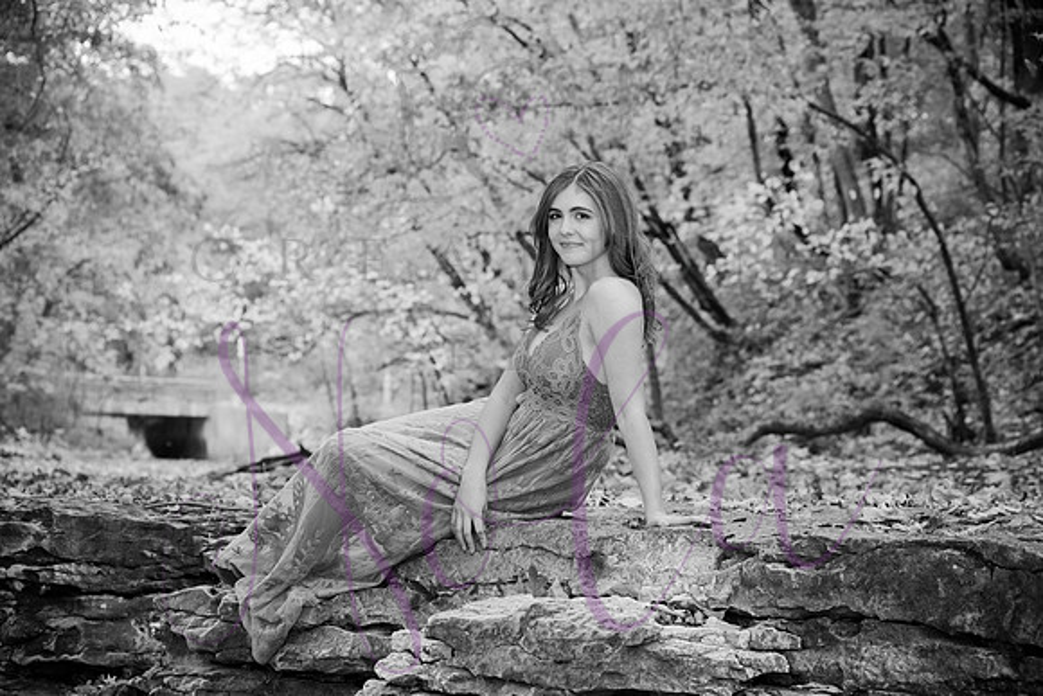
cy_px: 348
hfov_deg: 25.4
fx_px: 2318
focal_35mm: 80
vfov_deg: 17.1
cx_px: 522
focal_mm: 80
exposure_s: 1/125
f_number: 6.3
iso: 1250
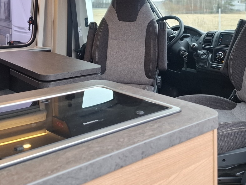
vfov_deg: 32.6
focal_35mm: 42
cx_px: 120
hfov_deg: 44.8
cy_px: 18
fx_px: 298
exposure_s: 1/100
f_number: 1.8
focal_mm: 5.54
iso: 80
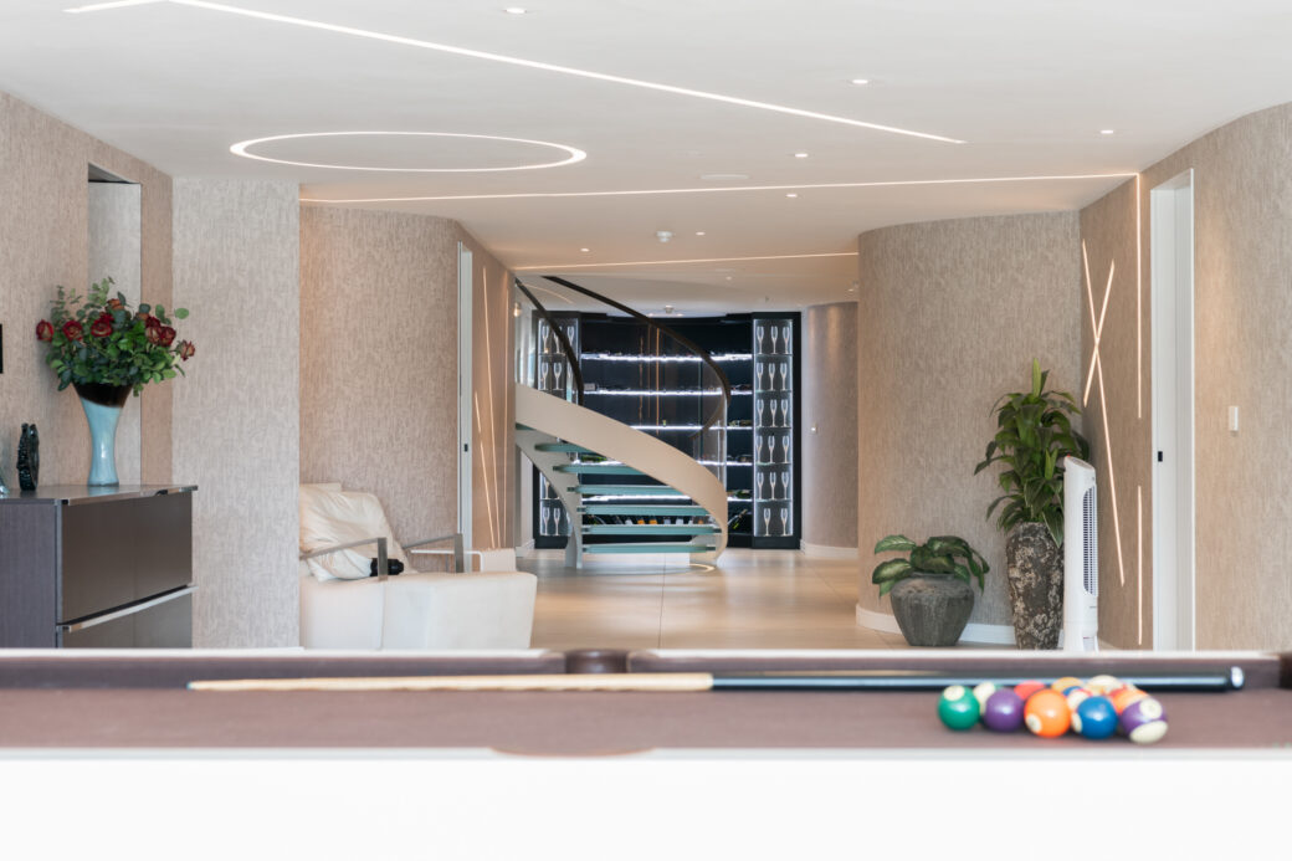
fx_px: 2512
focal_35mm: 70
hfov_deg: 28.8
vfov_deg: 19.5
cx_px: 646
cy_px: 430
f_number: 8
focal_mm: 70
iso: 200
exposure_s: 1/5
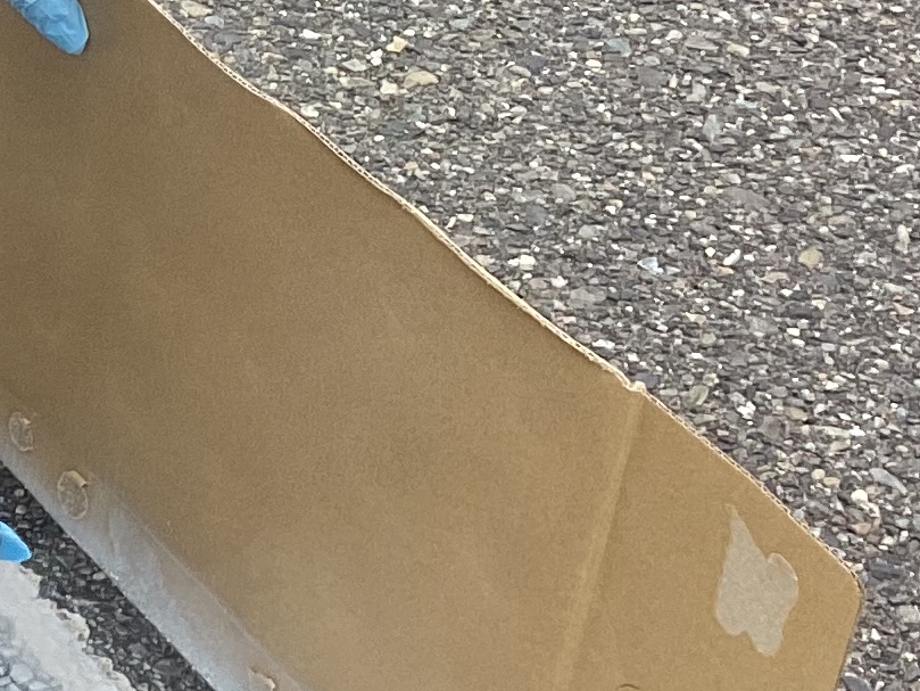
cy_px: 134
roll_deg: -2.2
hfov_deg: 14.5
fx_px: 3323
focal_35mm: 125
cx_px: -546
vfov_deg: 11.8
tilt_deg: -36.2
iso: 25
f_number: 2.4
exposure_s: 1/266
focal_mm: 3.3
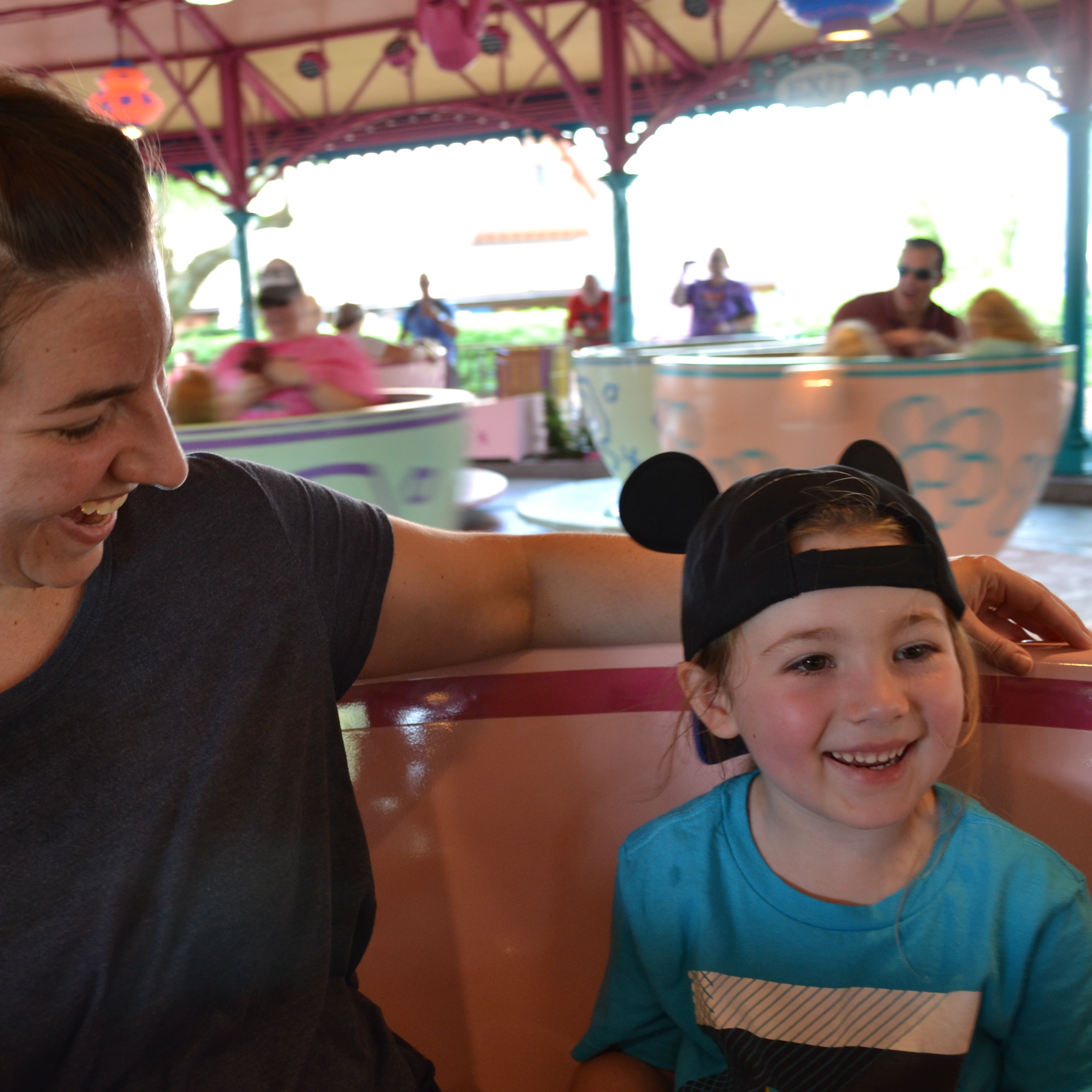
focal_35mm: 36
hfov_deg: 44.9
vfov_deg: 46.0
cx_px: 306
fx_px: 1285
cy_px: 566
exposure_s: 1/60
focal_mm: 18
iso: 400
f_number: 4
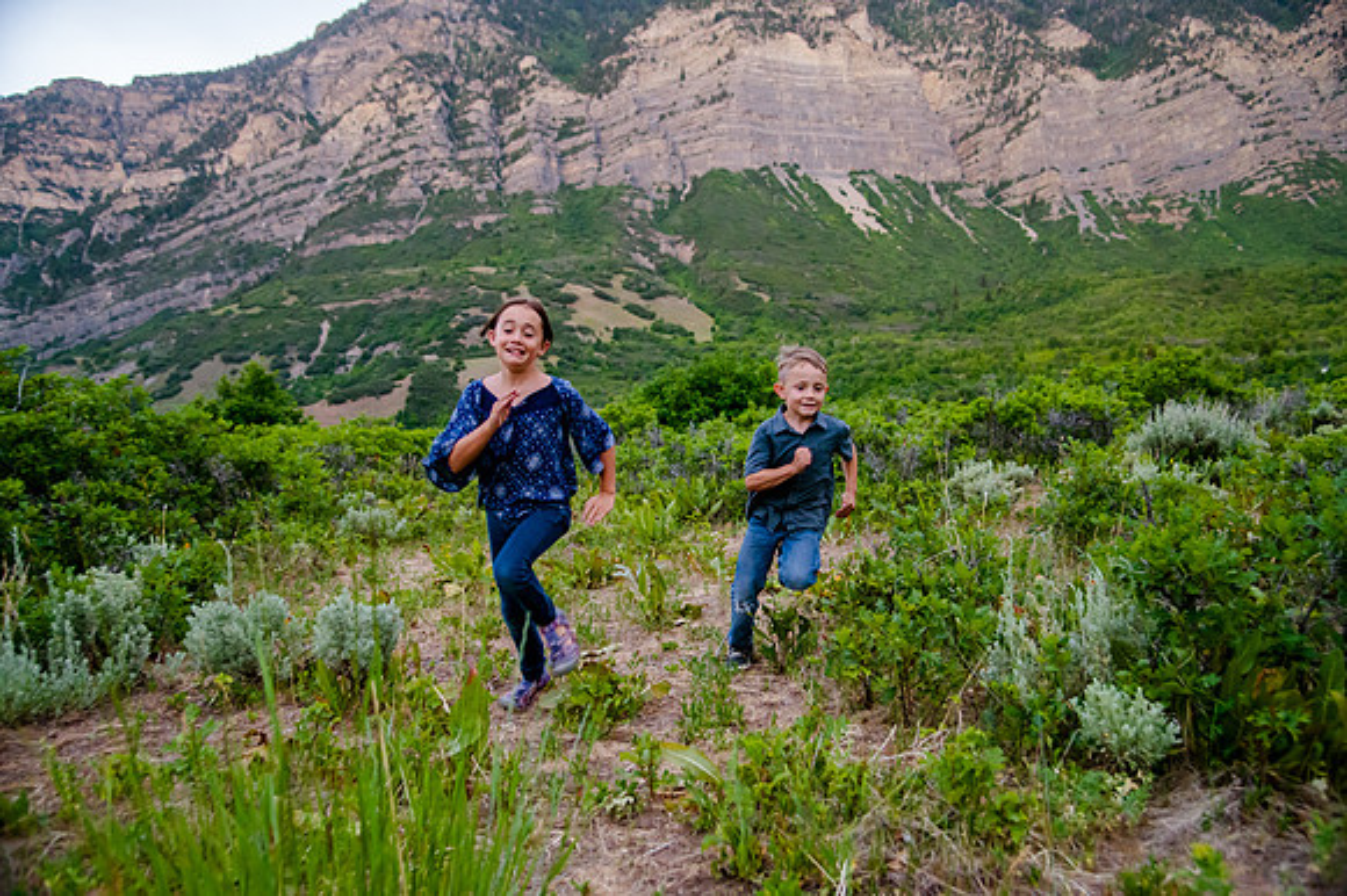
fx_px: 1159
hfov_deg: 60.3
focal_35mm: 31
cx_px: 674
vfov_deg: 42.3
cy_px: 448
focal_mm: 31
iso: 3200
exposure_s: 1/250
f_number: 4
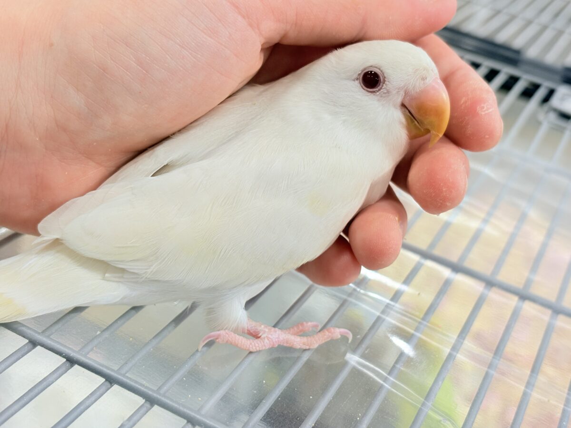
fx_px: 858
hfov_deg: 36.8
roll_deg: -13.0
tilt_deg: -27.3
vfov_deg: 28.0
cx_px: 286
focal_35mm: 52
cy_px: 214
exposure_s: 1/100
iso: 64
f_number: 1.6
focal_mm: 5.96
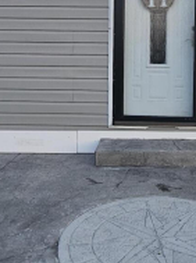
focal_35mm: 46
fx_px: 348
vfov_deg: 39.8
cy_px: 55
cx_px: 150
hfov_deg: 30.8
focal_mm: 2.2
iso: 80
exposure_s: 1/77.4
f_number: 2.2
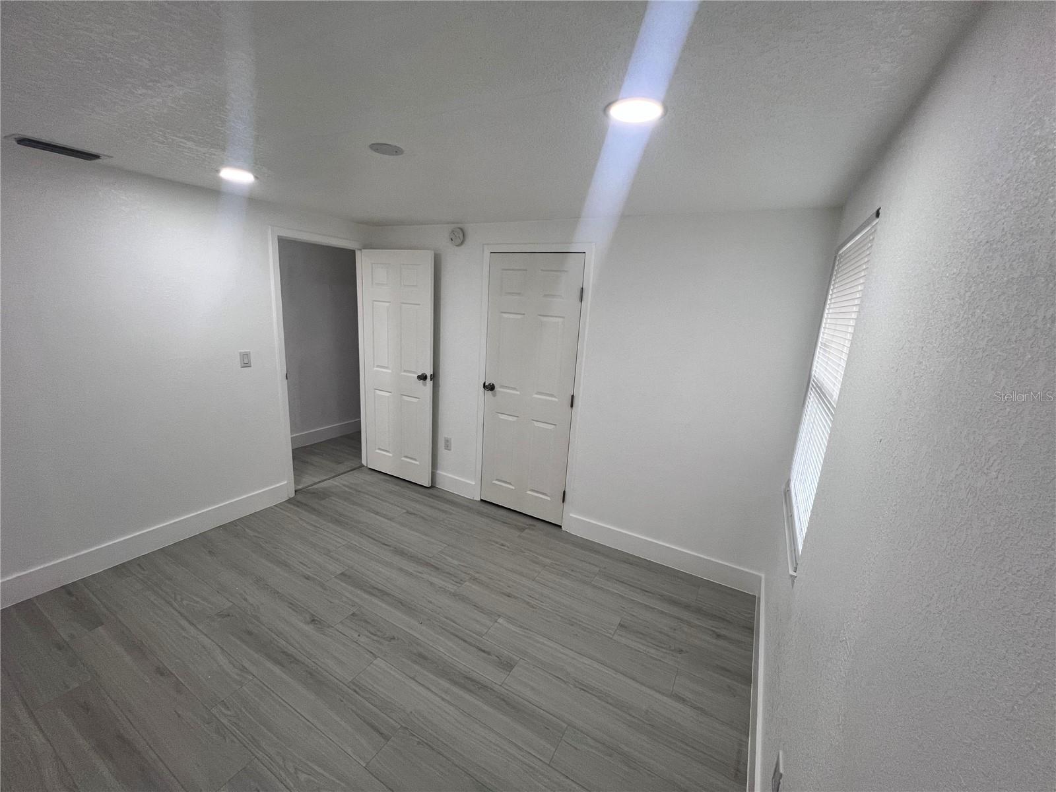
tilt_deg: -13.2
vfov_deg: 89.9
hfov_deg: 106.2
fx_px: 397
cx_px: 528
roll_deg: -4.5
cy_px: 396
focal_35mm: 13
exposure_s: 1/120
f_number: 1.8
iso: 100
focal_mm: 1.57
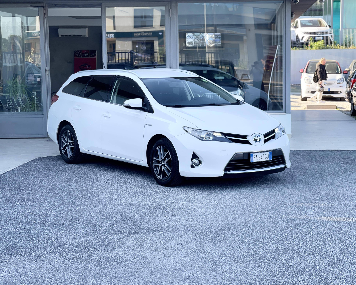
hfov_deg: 28.3
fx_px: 706
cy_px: 142
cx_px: 179
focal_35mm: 67
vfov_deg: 22.8
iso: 20
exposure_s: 1/121
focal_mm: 7.5
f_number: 2.2
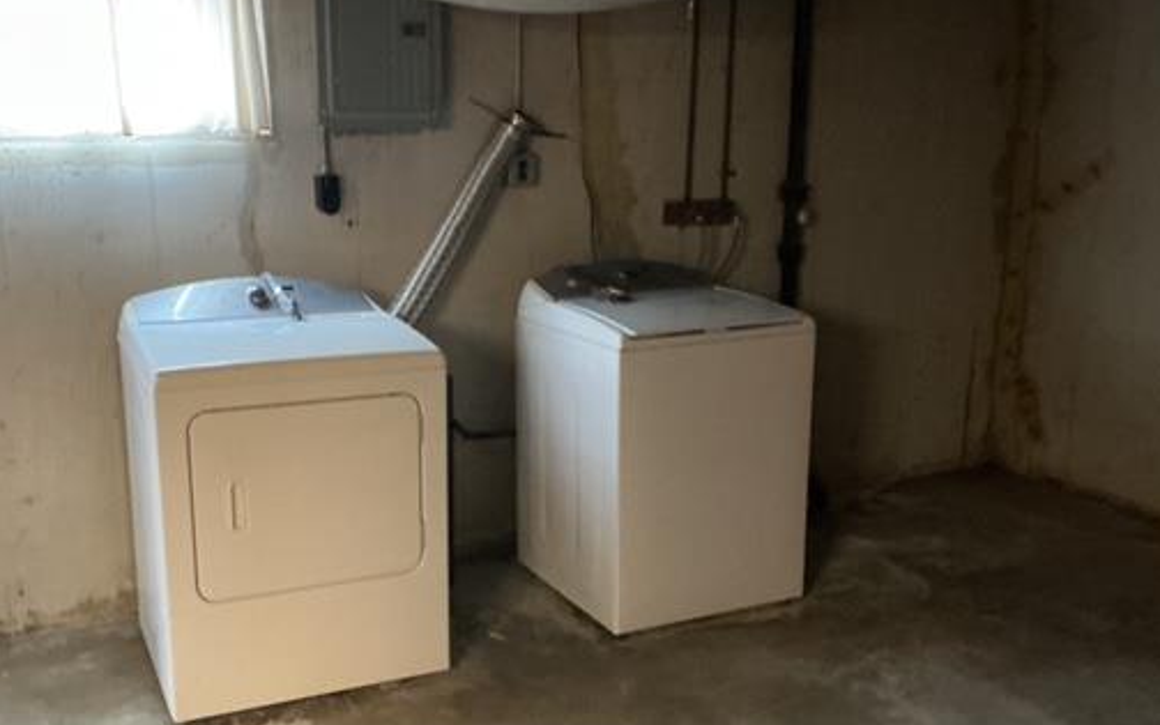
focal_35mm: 39
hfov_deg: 50.3
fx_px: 1233
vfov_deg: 32.7
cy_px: 419
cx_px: 527
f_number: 1.8
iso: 500
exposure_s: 1/30
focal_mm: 3
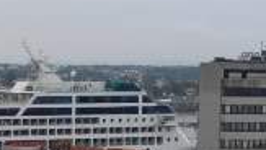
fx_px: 995
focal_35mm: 141
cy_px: 158
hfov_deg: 14.0
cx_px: -165
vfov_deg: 8.6
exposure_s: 1/200
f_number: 4
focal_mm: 7.1
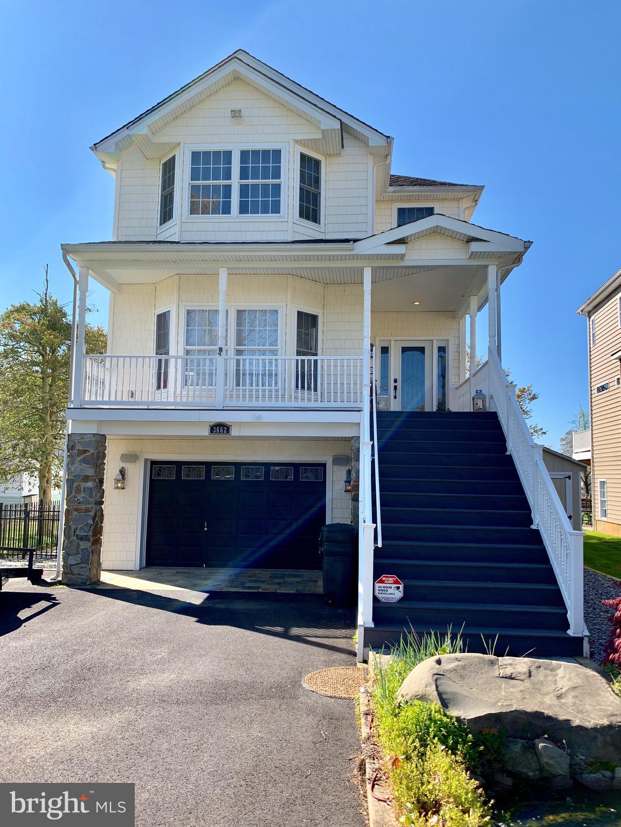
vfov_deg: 67.3
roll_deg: -1.5
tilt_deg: +6.2
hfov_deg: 53.1
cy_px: 414
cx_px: 310
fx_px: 622
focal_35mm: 26
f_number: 1.8
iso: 25
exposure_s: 1/1350
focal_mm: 4.25
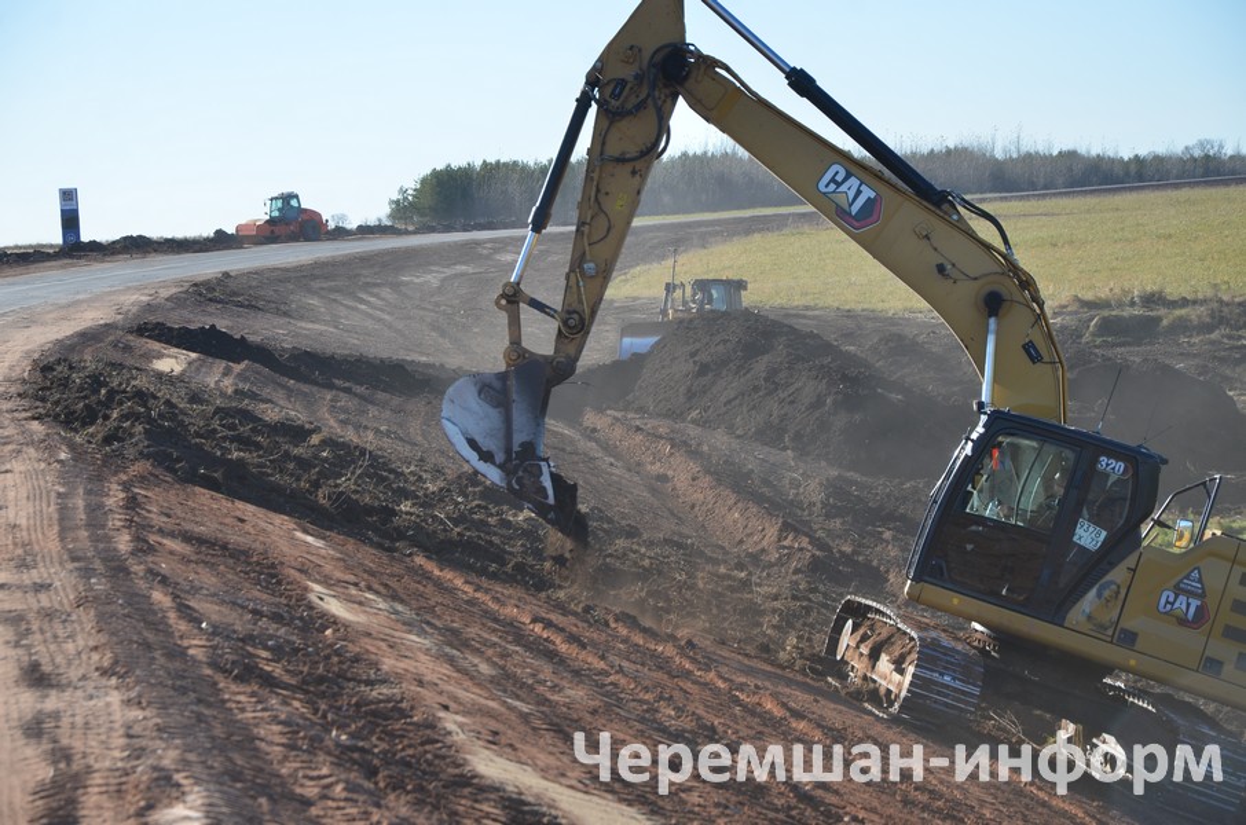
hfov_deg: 14.9
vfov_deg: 9.9
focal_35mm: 138
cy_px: 412
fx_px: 4766
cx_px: 623
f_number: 8
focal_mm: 92
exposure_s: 1/250
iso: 125
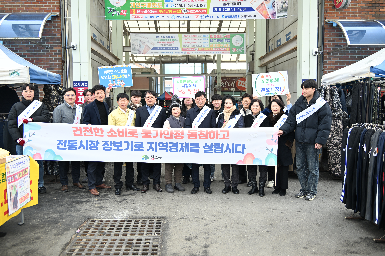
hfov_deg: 57.2
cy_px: 128
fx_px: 353
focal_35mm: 33
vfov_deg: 40.0
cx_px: 192
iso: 160
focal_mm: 33
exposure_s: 1/40
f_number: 4.2
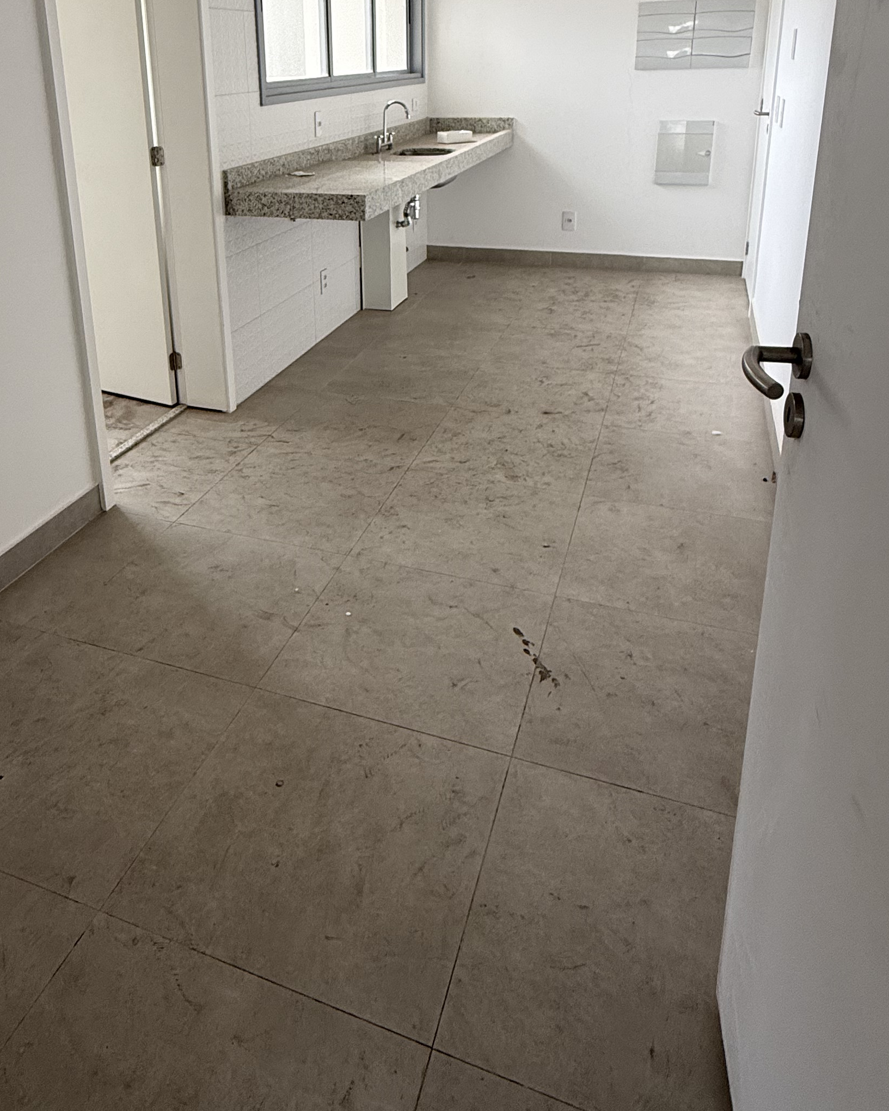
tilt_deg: -15.9
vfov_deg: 61.5
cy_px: 317
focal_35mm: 27
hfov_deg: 52.5
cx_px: 324
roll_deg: +1.3
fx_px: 888
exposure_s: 1/99
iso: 100
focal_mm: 2.22
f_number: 2.2
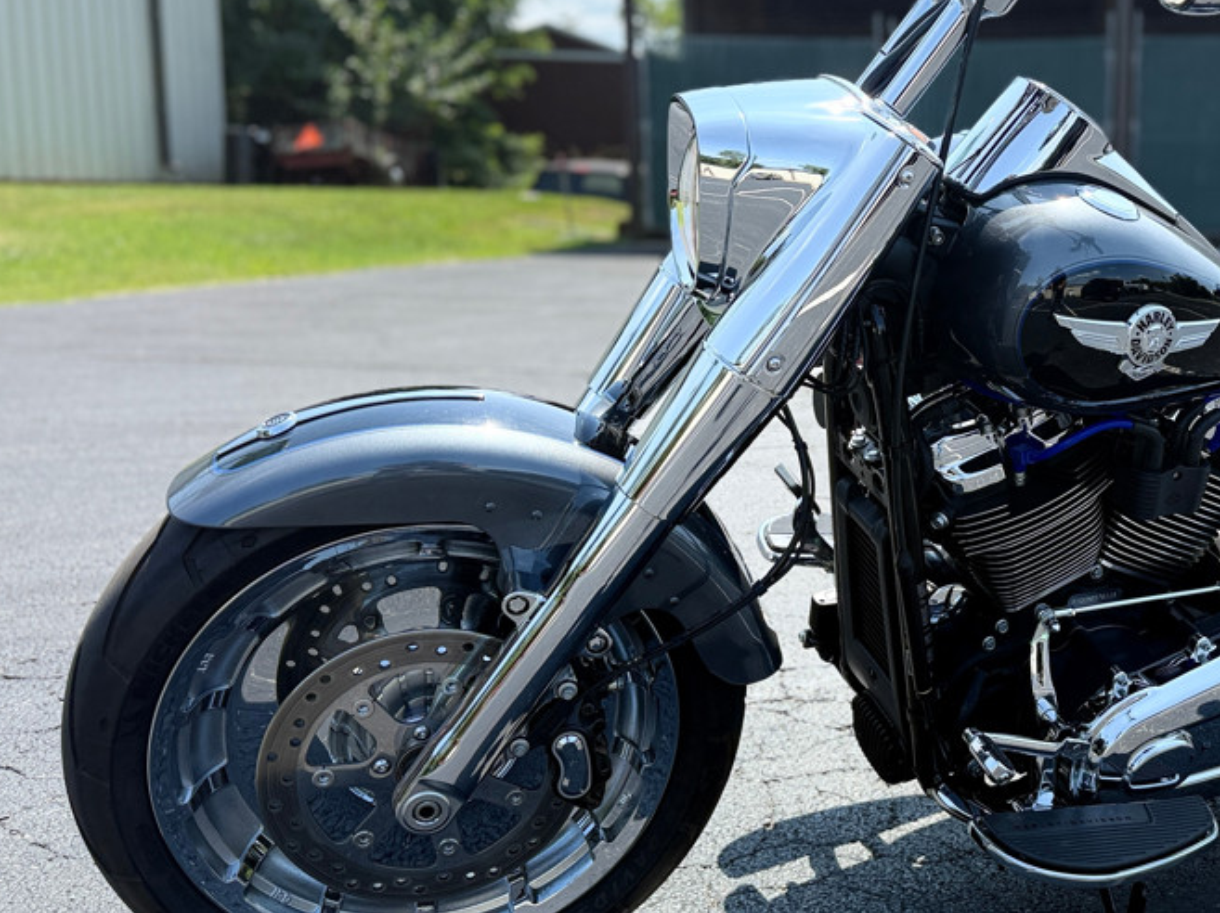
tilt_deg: -7.4
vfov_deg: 36.7
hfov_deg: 46.0
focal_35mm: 39
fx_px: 1374
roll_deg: +0.1
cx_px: 933
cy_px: 379
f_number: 1.78
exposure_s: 1/2525
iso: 100
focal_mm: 6.76
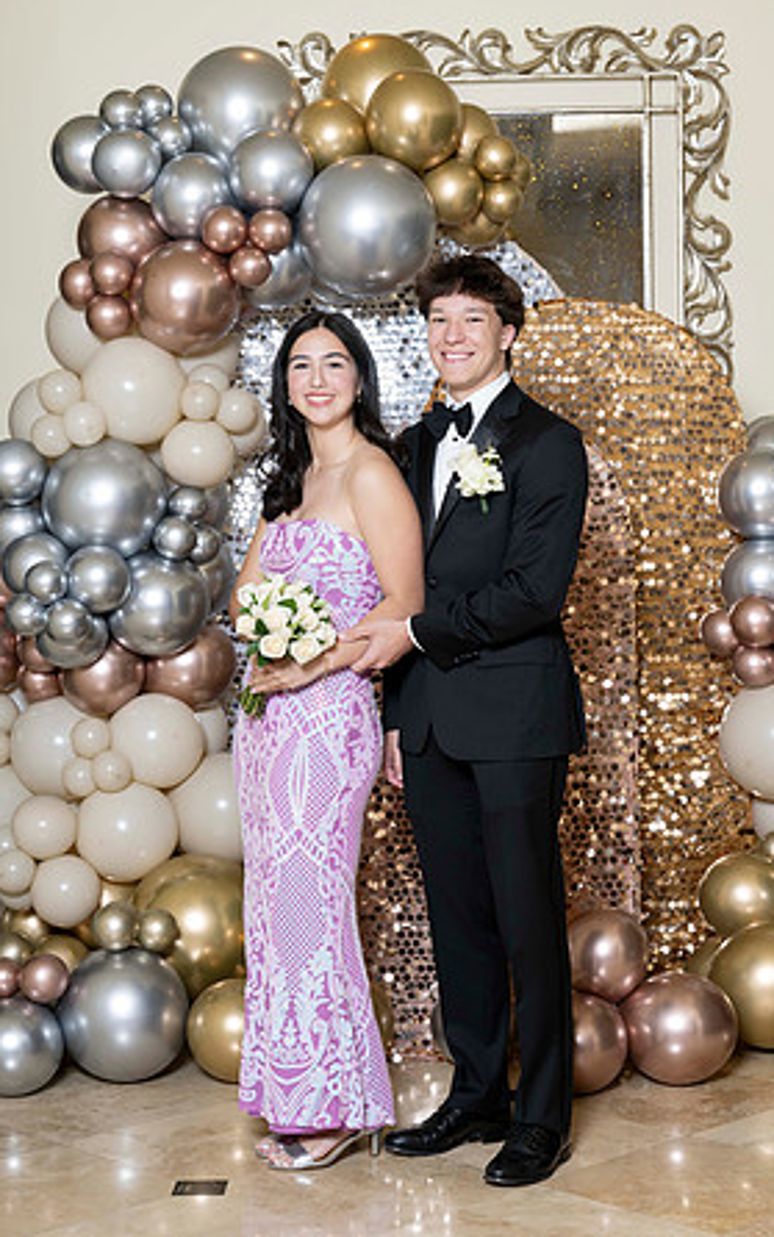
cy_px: 616
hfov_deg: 18.1
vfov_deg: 28.6
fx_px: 2428
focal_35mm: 72
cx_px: 408
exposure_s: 1/200
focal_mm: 70
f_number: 5.6
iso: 250
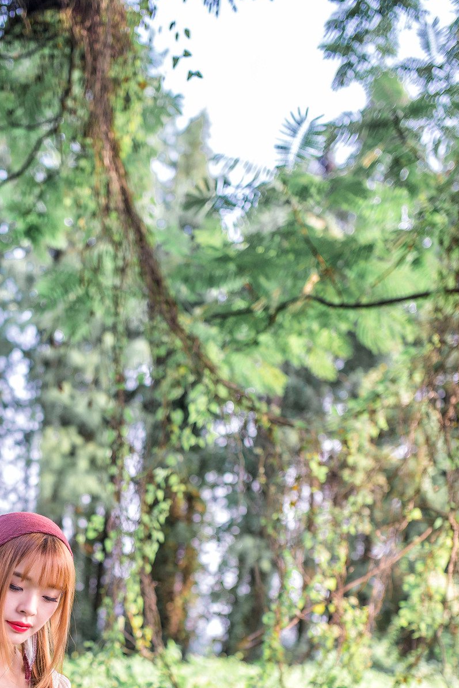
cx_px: 71
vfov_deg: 32.3
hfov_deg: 22.2
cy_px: 566
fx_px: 1147
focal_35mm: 60
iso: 200
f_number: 2.2
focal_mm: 35
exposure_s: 1/400
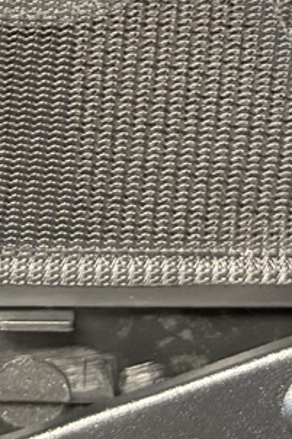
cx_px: -135
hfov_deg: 10.4
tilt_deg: -46.1
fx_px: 1559
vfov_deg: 15.2
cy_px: -158
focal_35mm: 128
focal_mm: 5.96
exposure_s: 1/33
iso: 500
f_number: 1.6
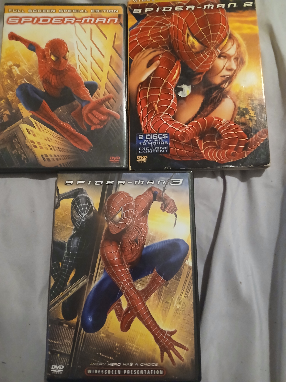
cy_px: 191
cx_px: 143
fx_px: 286
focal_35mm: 26
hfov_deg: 53.1
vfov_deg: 67.3
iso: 800
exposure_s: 1/15
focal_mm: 3.98
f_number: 1.8
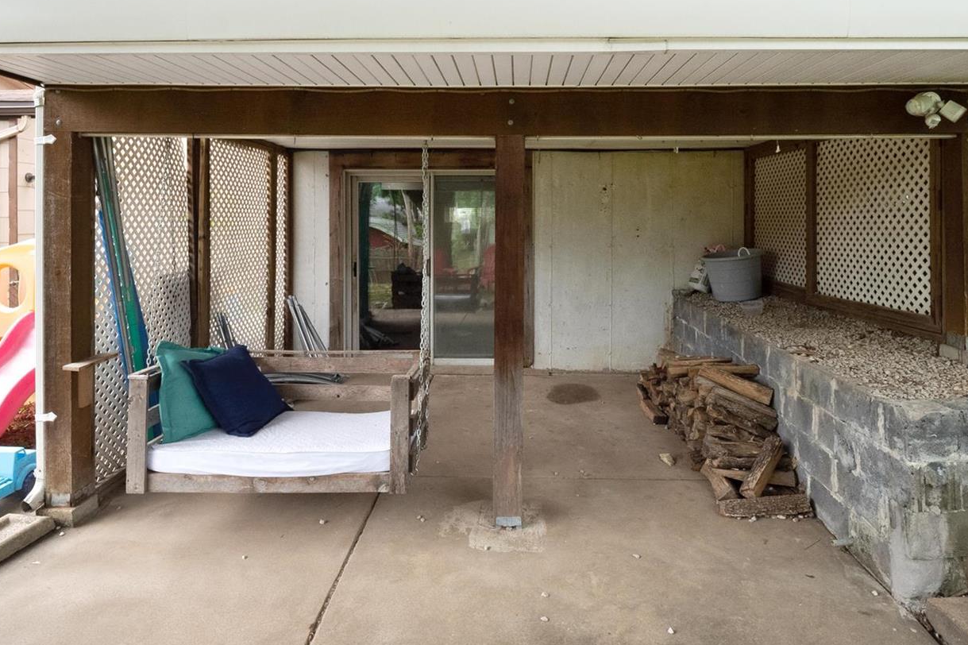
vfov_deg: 58.6
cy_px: 234
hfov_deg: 81.2
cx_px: 496
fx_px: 564
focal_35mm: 21
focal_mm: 8
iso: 400
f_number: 10
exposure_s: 1/80
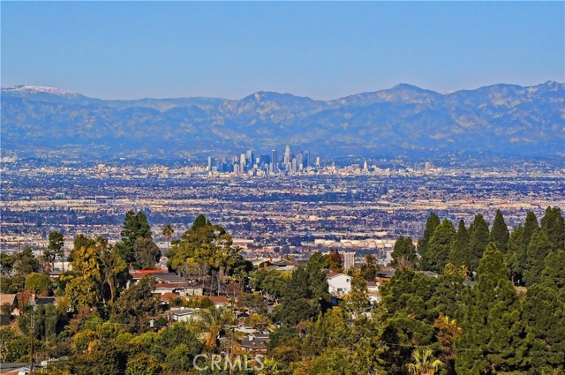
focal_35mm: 180
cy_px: 188
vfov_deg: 7.6
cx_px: 282
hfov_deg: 11.4
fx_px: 2821
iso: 200
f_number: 16
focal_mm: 120
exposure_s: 1/800
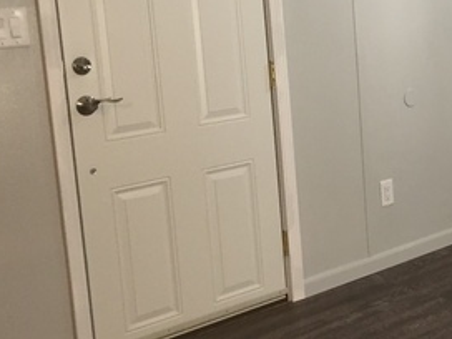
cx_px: 533
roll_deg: +1.9
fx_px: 927
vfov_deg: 20.7
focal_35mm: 71
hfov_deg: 24.9
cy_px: 116
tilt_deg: -8.8
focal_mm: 4.15
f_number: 2.2
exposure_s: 1/30
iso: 50
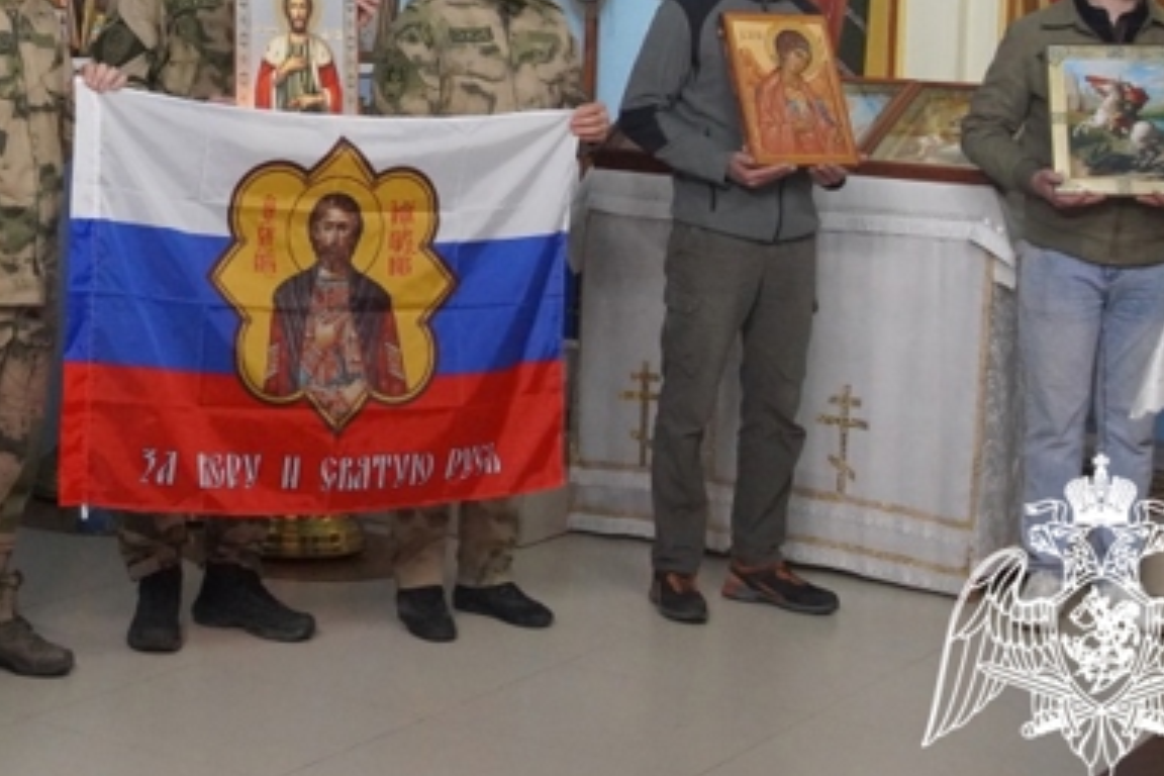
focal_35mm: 82
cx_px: 174
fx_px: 2651
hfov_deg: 24.2
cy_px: 64
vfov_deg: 16.4
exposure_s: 1/125
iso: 6400
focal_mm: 28
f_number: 4.5
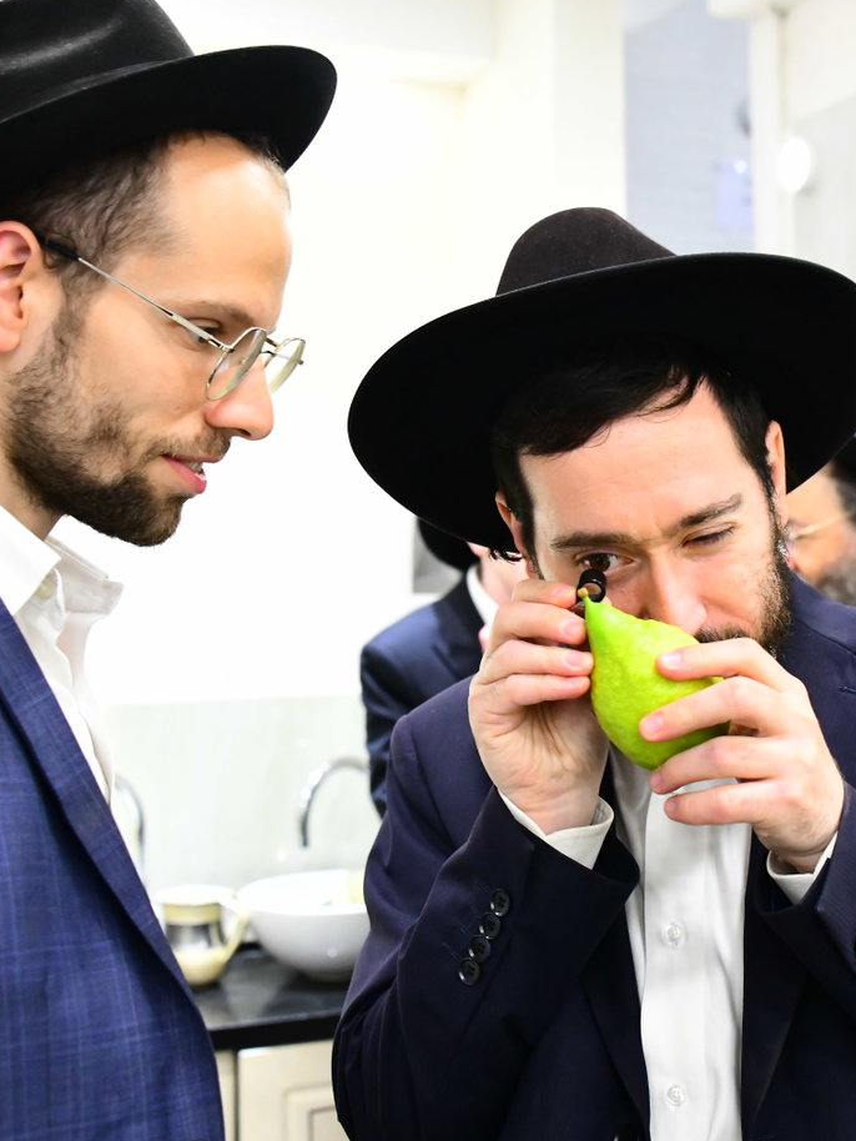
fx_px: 1747
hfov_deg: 27.2
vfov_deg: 36.2
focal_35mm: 53
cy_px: 567
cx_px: 624
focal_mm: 36
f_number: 5
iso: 4000
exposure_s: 1/160
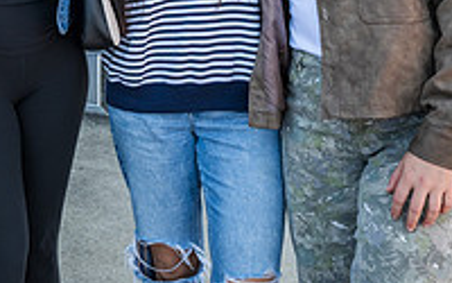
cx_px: -25
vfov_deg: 16.9
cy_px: -117
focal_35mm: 71
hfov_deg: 27.0
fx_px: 875
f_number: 6.3
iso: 640
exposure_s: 1/320
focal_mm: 24
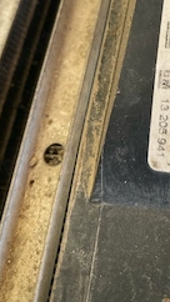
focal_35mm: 45
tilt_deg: -60.2
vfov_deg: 43.3
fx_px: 361
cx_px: 164
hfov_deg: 25.4
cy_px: 59
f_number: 1.8
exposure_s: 1/122
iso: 64
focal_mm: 4.25
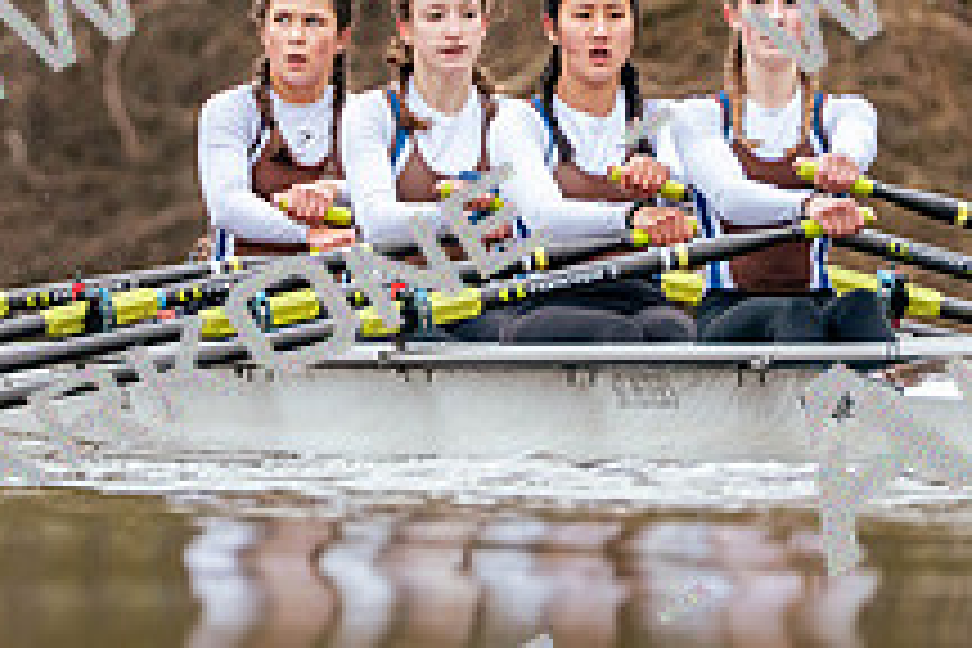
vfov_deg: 0.9
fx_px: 39633
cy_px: 151
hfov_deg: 1.4
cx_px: 418
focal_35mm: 1468
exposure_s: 1/2000
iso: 2000
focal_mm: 547
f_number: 6.3
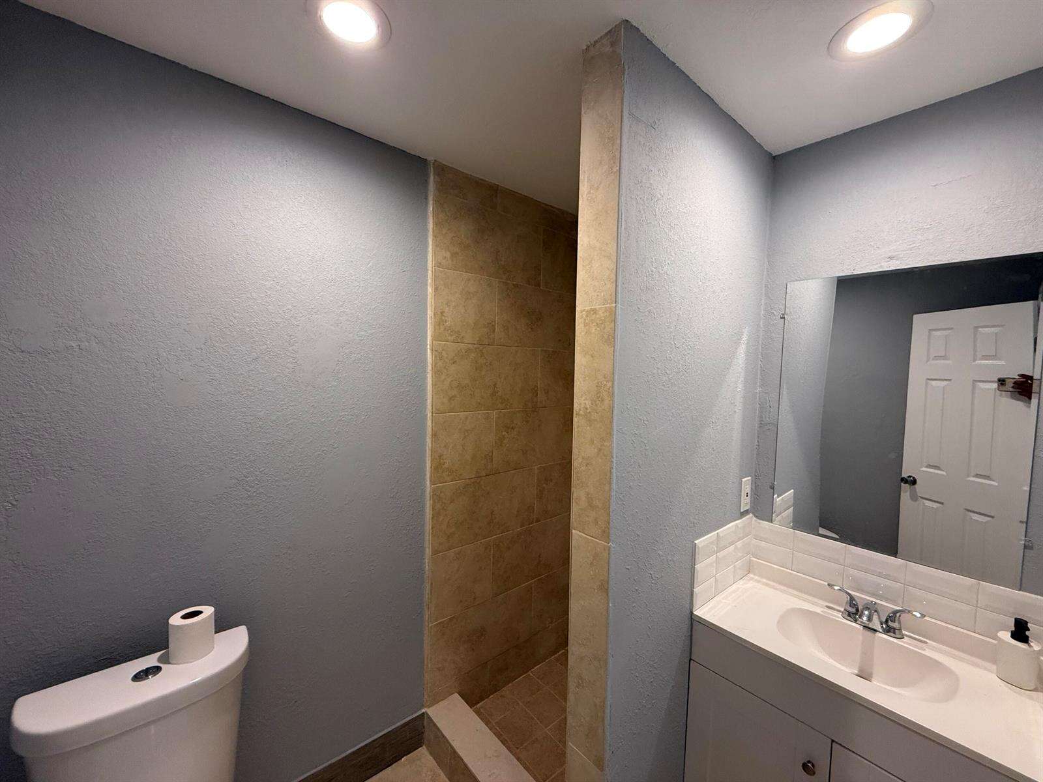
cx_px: 522
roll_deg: -1.3
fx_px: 422
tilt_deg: -2.6
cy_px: 391
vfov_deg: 85.7
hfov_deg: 102.1
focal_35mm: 14
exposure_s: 1/120
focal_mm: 2.22
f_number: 2.2
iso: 320
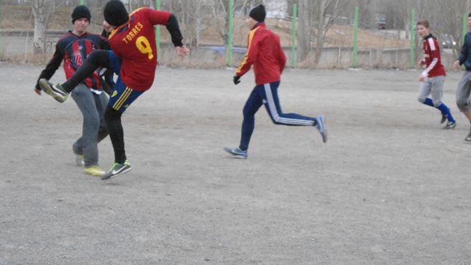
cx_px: 234
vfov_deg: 12.5
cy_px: 110
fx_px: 1211
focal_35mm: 97
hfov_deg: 22.0
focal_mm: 15.7
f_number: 5.2
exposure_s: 1/200
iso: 800
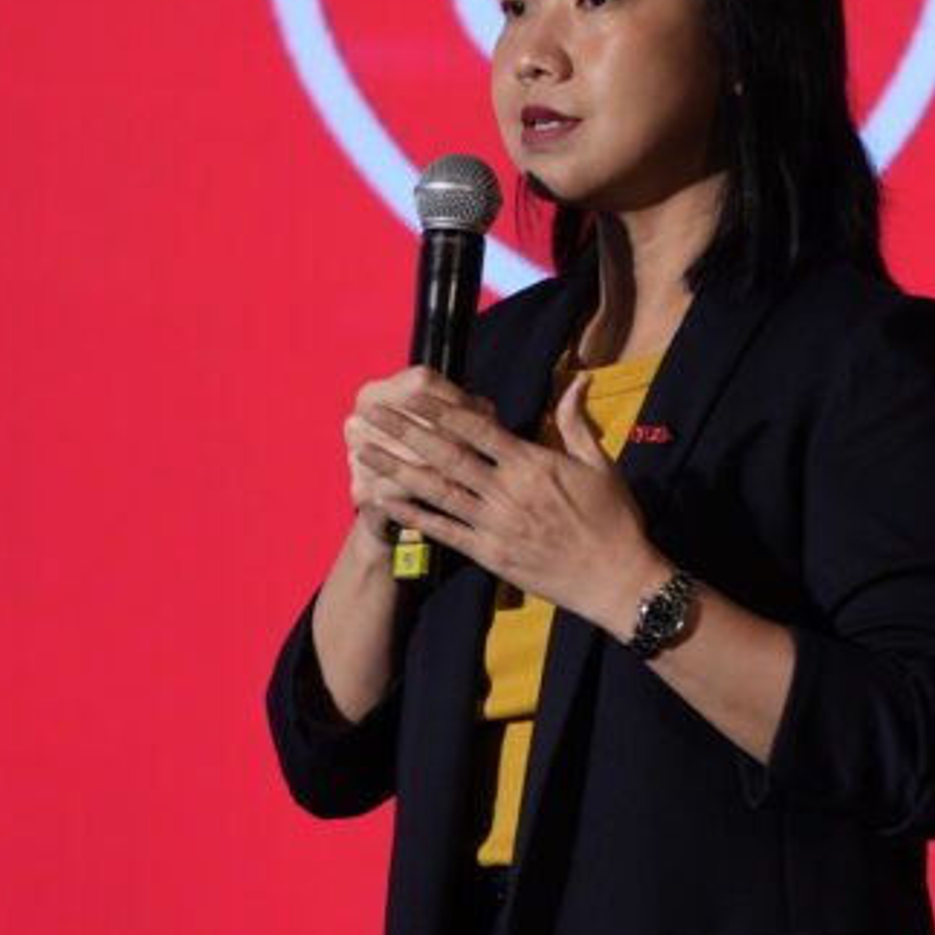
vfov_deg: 6.1
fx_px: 8801
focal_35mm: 288
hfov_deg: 6.0
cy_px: 366
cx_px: 1216
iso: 800
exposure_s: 1/125
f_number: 3.2
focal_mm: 107
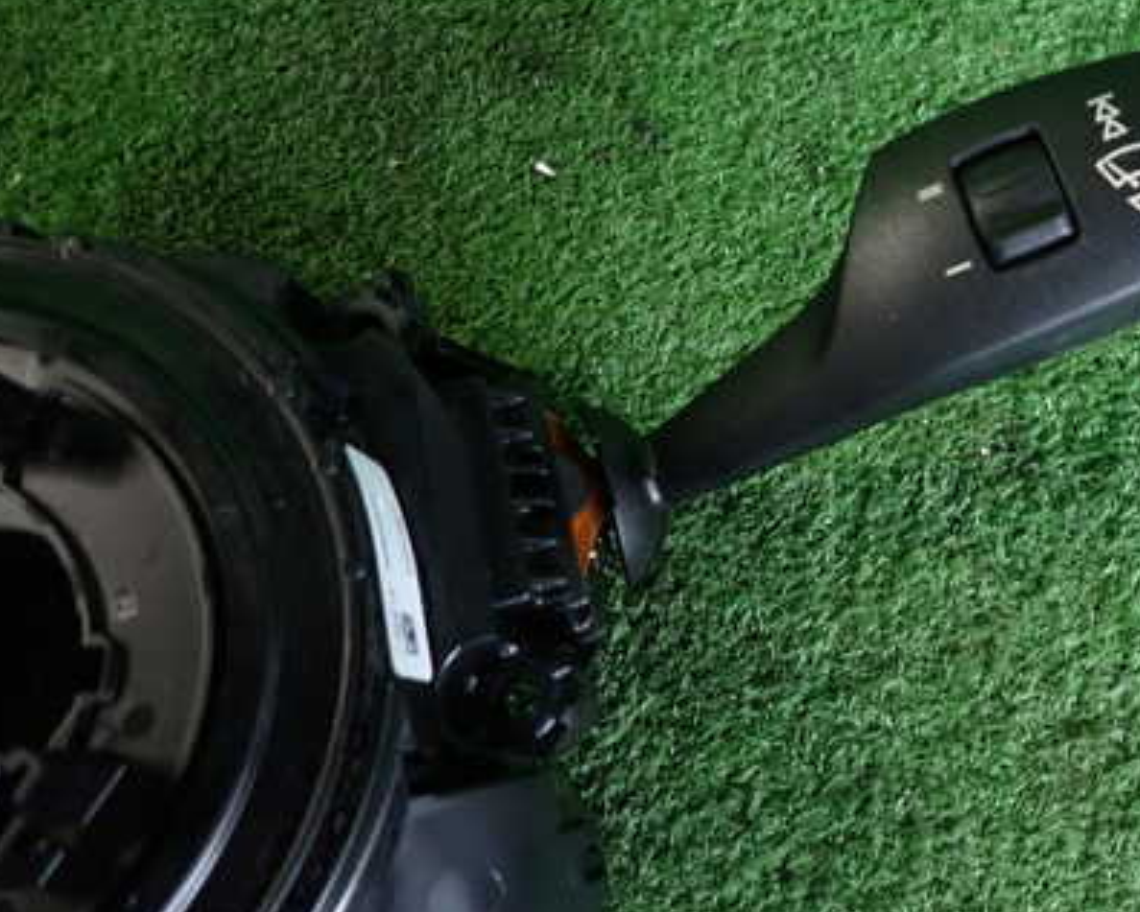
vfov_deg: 40.0
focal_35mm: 37
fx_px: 1249
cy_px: 377
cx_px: 843
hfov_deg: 47.4
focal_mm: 4.5
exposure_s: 1/30
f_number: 2
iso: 250
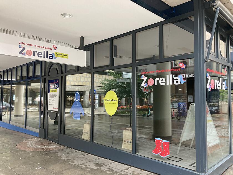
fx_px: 188
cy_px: 88
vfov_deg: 49.7
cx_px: 116
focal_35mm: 28
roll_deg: -1.3
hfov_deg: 63.4
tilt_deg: +3.3
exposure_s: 1/60
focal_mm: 3.99
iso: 100
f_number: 1.8
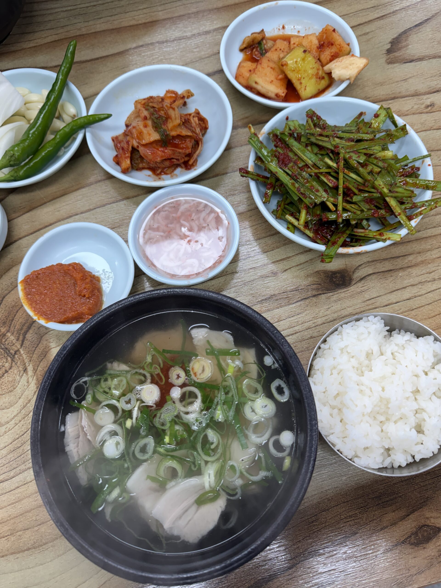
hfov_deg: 56.8
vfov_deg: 71.6
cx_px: 220
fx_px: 408
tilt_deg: -71.2
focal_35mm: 24
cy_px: 294
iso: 160
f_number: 1.78
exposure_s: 1/120
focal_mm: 6.76
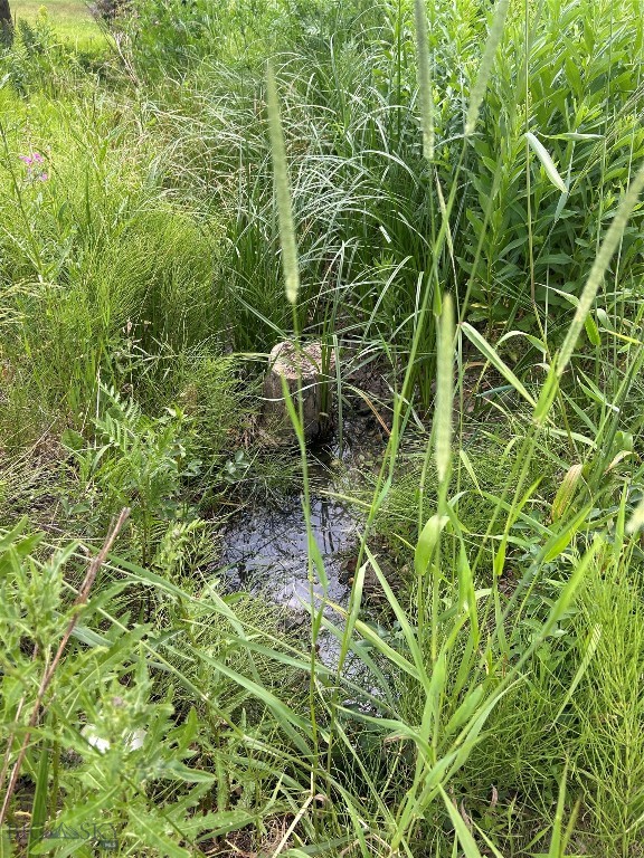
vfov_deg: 67.3
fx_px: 645
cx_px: 322
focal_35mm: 26
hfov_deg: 53.1
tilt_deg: -41.6
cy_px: 429
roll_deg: +0.8
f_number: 1.5
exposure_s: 1/172
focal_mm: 5.7
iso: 40
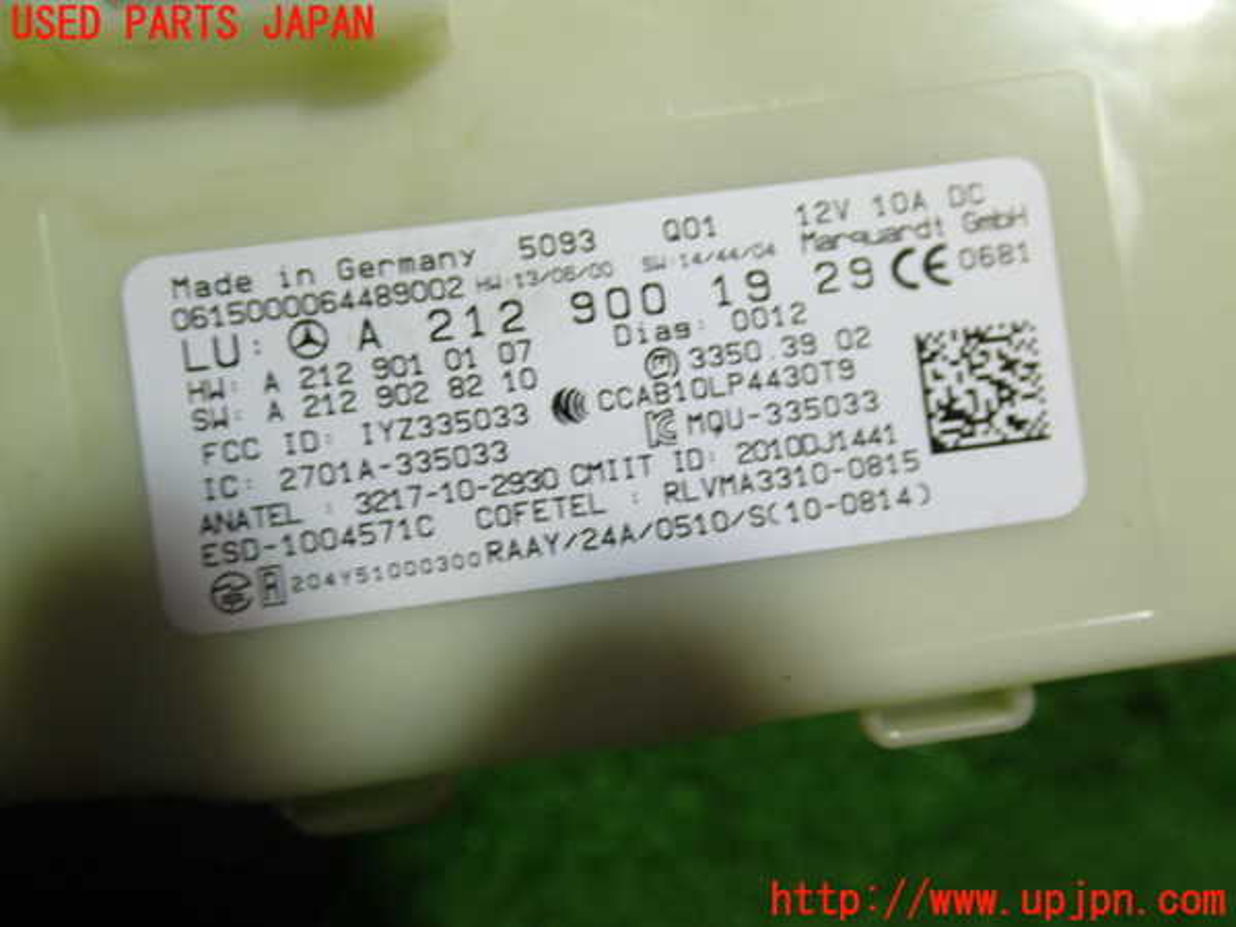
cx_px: 618
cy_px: 464
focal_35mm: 36
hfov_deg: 51.4
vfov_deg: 39.7
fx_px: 1285
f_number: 2.5
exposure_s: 1/60
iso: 200
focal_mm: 6.37
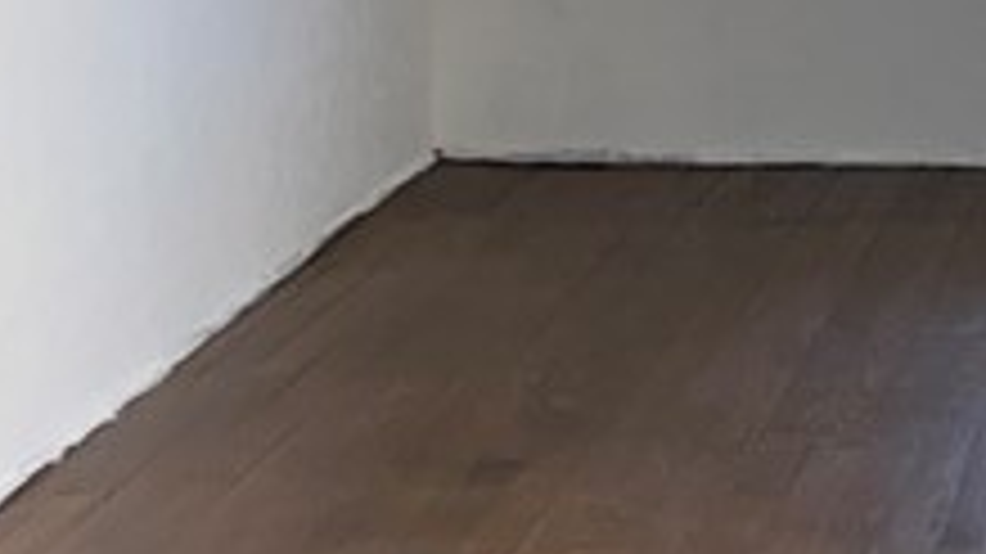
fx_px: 3188
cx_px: 1310
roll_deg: -0.7
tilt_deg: -5.9
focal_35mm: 122
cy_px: -81
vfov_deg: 9.8
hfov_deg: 16.5
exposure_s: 1/176
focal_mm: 6.76
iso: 200
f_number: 1.78
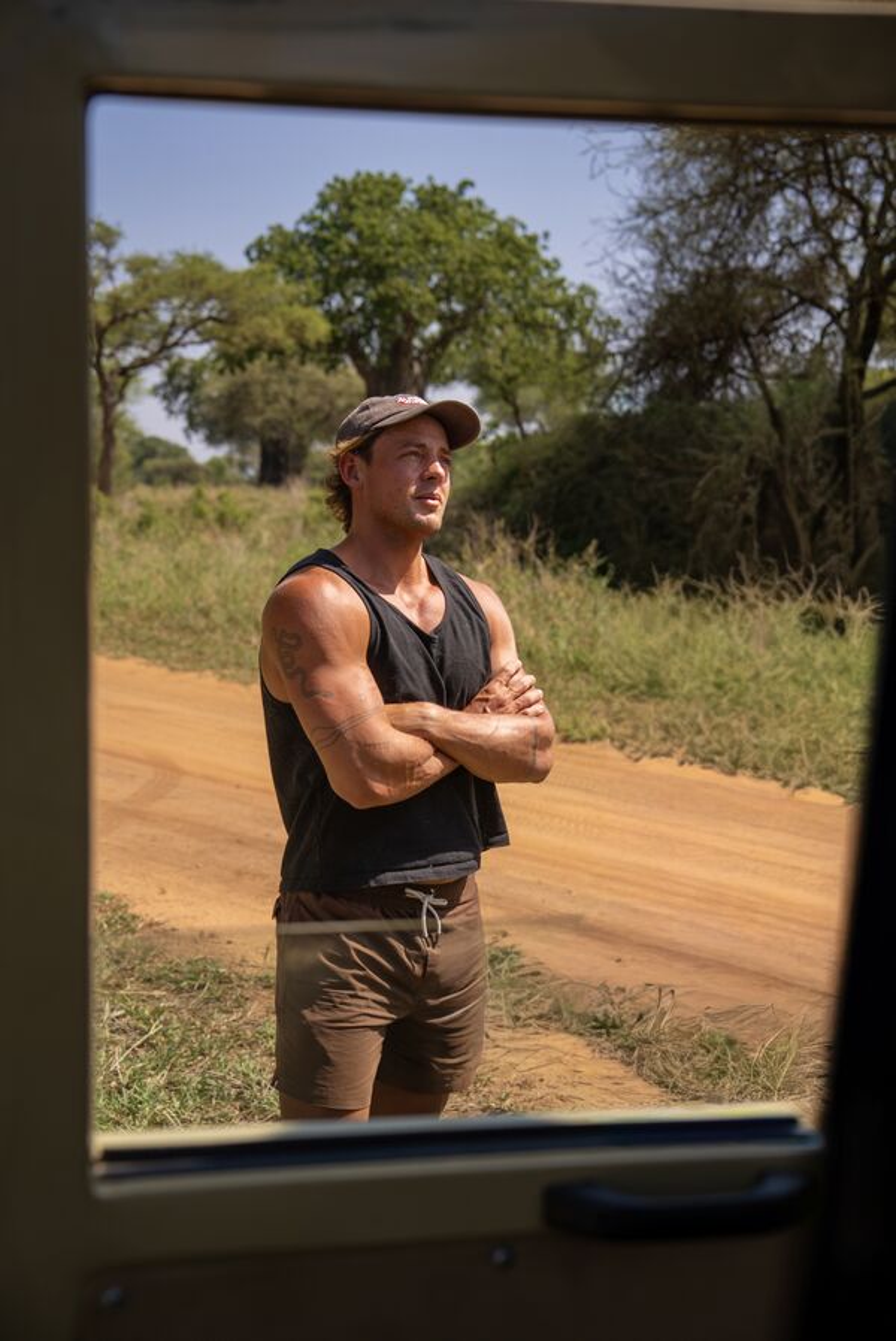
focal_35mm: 48
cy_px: 670
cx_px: 448
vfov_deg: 41.1
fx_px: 1789
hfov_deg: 28.1
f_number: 4.5
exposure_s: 1/500
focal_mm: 48
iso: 80
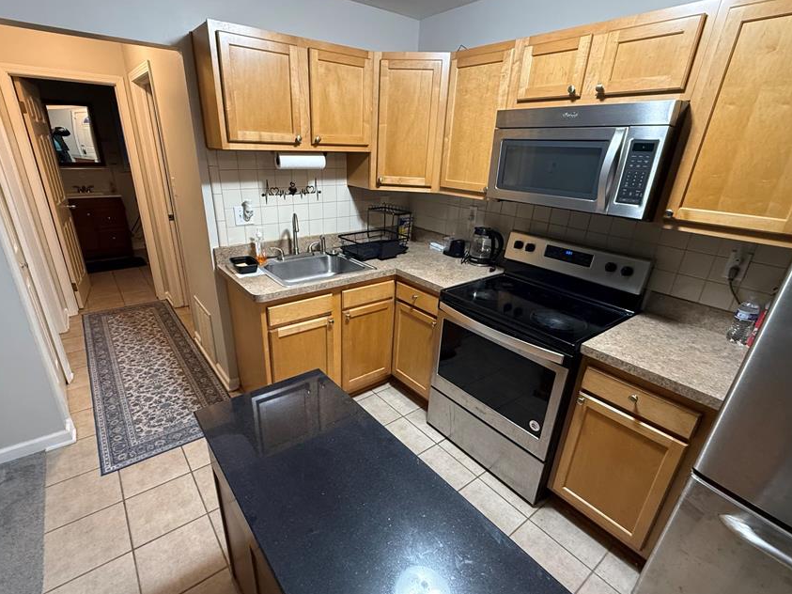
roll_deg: -2.0
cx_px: 380
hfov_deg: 91.0
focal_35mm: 17
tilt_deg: -22.6
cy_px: 307
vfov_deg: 74.7
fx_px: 389
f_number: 2.2
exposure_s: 1/60
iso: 500
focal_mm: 2.22
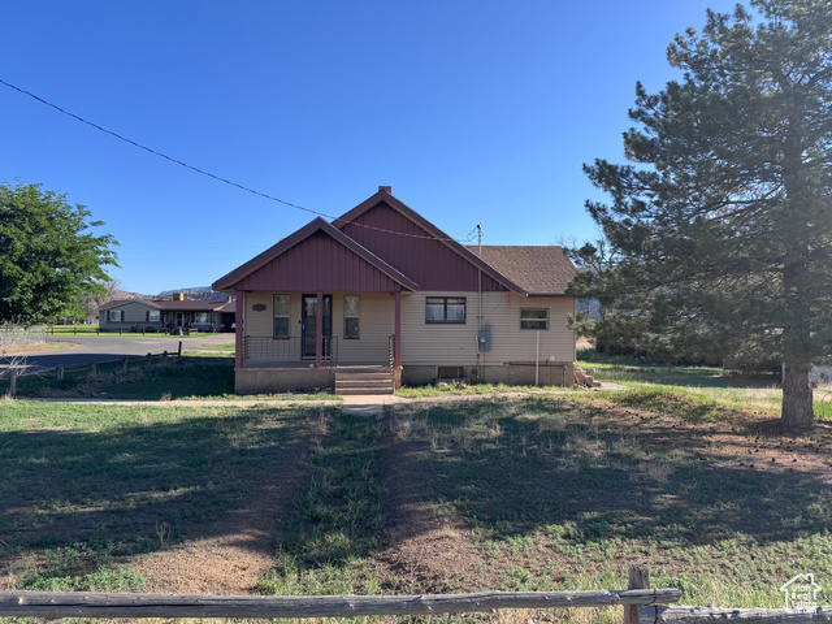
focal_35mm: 24
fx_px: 577
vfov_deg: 56.8
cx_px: 416
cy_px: 312
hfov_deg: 71.6
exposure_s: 1/2710
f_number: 1.78
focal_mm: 6.76
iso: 80
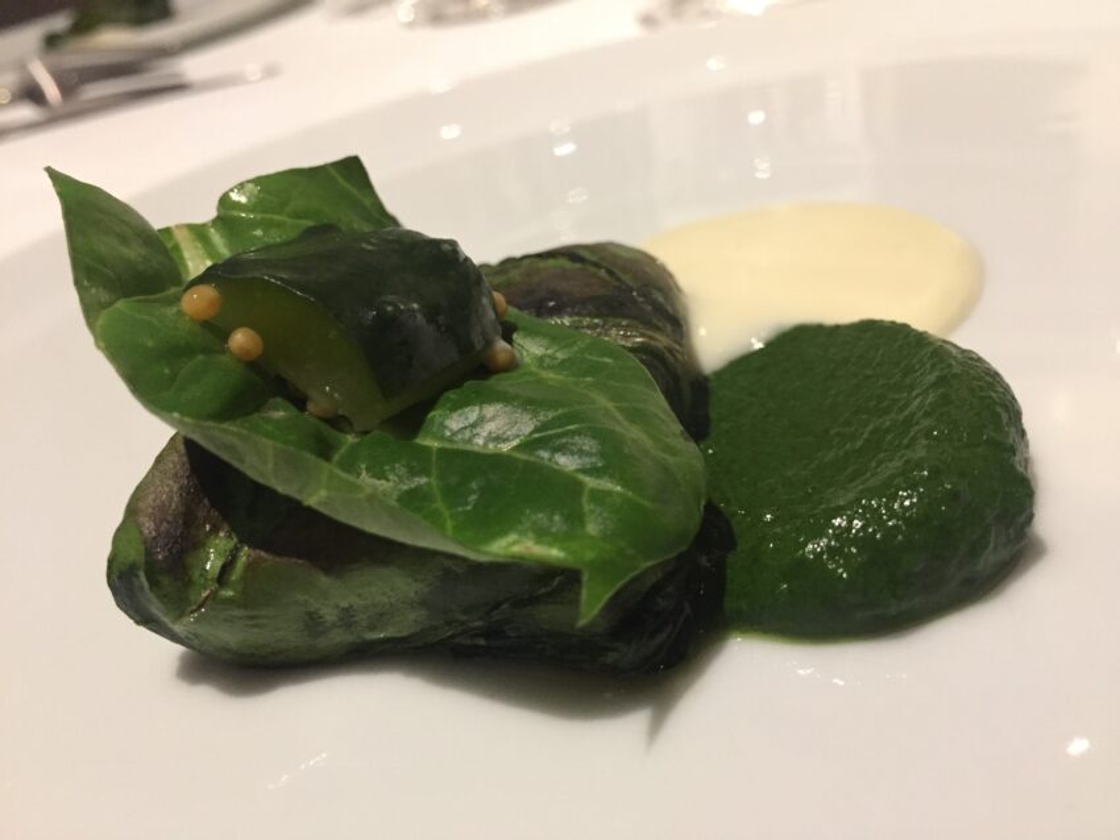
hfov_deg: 61.6
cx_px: 560
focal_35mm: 29
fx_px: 939
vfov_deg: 48.2
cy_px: 420
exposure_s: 1/25
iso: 250
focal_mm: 4.15
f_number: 2.2
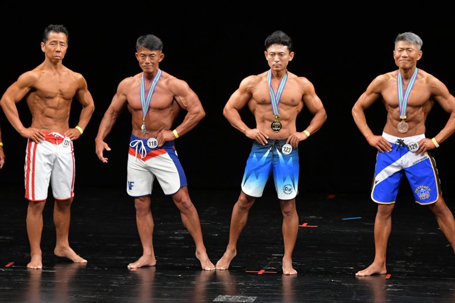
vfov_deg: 5.1
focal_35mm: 270
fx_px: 3411
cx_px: 228
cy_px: 152
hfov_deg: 7.6
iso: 3200
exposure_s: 1/400
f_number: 5.6
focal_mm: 180
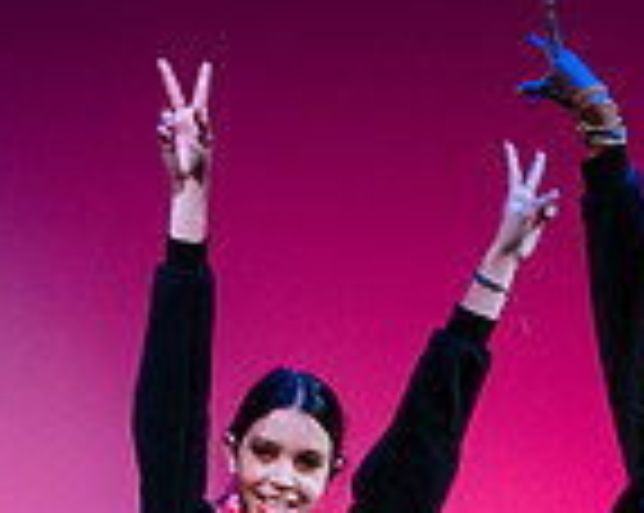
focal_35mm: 573
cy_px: 900
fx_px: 10906
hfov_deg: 3.4
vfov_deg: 2.7
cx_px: -232
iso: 1250
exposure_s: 1/400
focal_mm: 129
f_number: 2.8
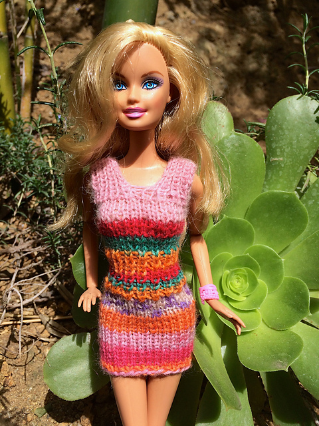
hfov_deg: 48.2
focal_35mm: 29
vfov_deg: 61.7
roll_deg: +0.2
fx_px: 356
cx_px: 160
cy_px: 213
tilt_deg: -16.4
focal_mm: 4.15
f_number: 2.2
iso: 32
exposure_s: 1/1282
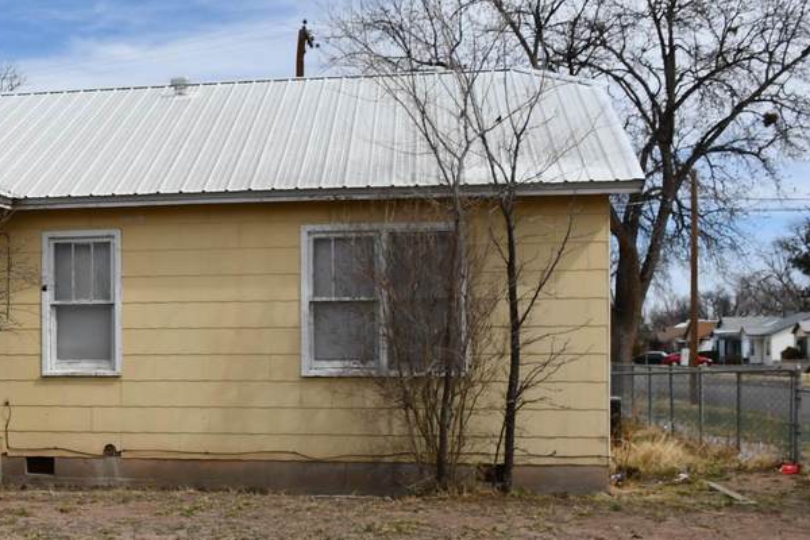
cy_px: 337
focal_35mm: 64
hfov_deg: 29.6
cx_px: 27
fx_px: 1440
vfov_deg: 21.2
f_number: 9
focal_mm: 20
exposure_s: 1/320
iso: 100
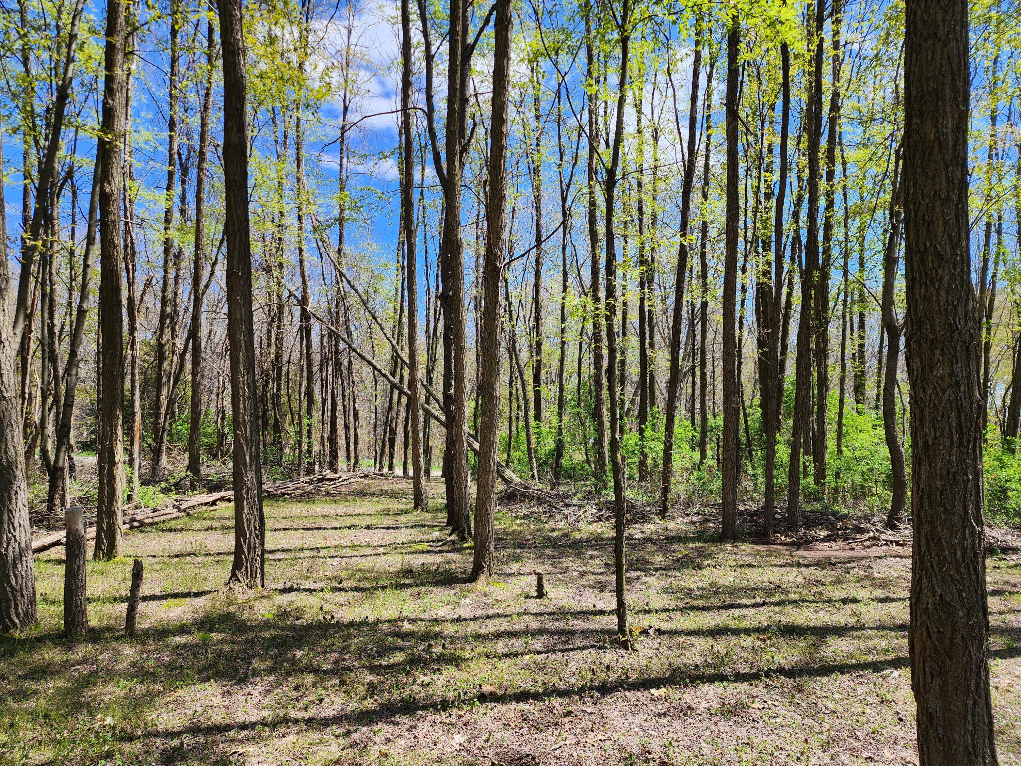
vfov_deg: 58.9
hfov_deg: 73.9
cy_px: 383
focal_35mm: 23
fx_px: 678
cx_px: 510
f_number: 1.8
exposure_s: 1/461
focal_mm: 6.4
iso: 12
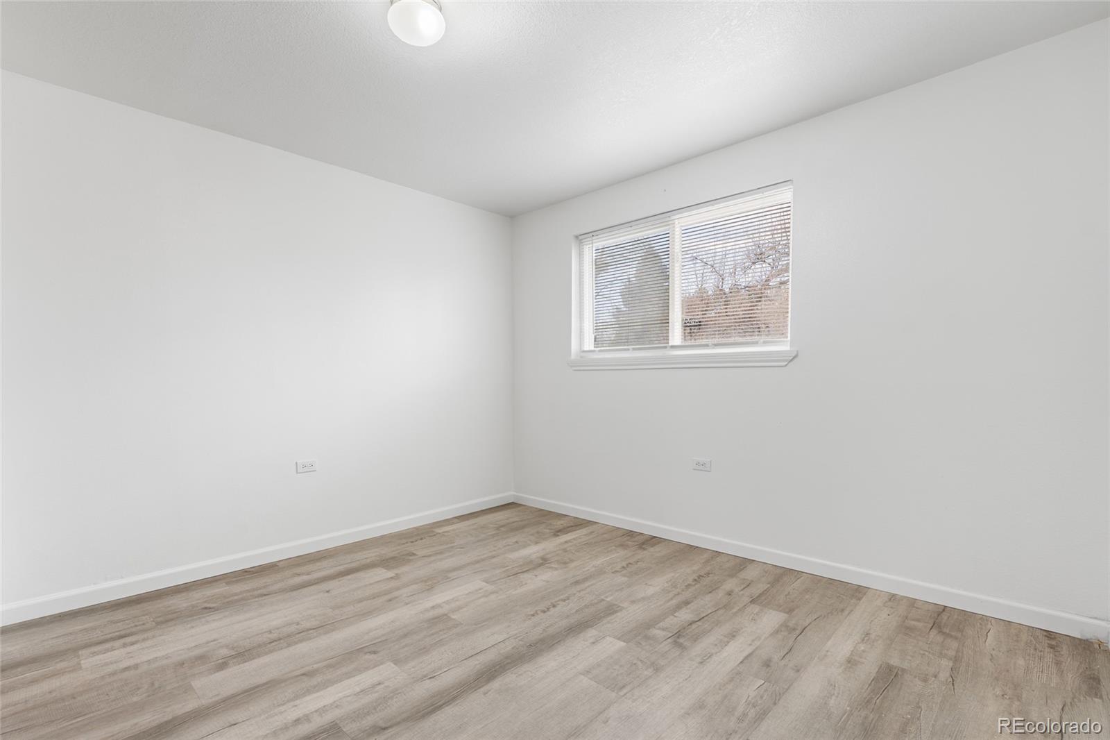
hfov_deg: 96.7
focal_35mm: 16
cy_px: 370
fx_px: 493
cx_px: 555
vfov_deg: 73.7
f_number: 8
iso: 125
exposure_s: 1/3
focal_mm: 16
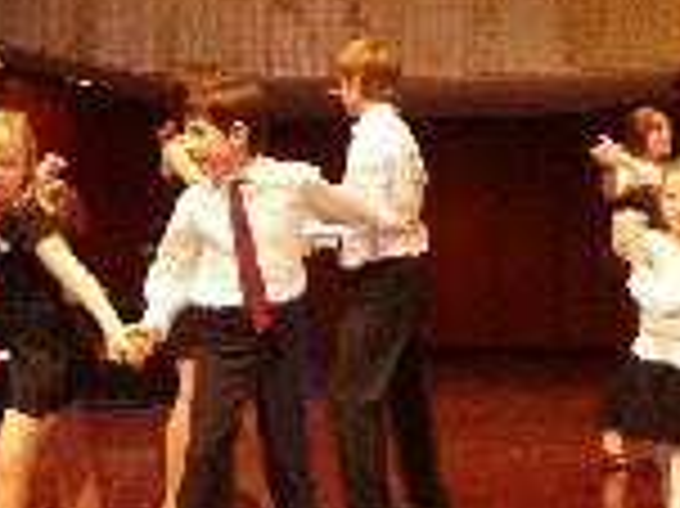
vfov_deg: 10.6
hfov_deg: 14.1
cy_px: 294
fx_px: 2748
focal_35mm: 140
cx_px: 513
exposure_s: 1/30
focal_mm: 4.7
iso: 320
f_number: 3.3
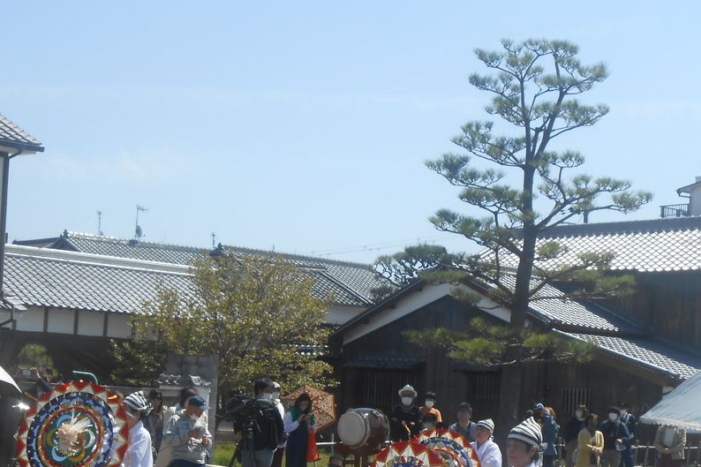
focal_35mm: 77
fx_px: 1499
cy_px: 338
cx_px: 184
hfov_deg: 26.0
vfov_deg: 17.6
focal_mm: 8.8
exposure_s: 1/500
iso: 80
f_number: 4.8
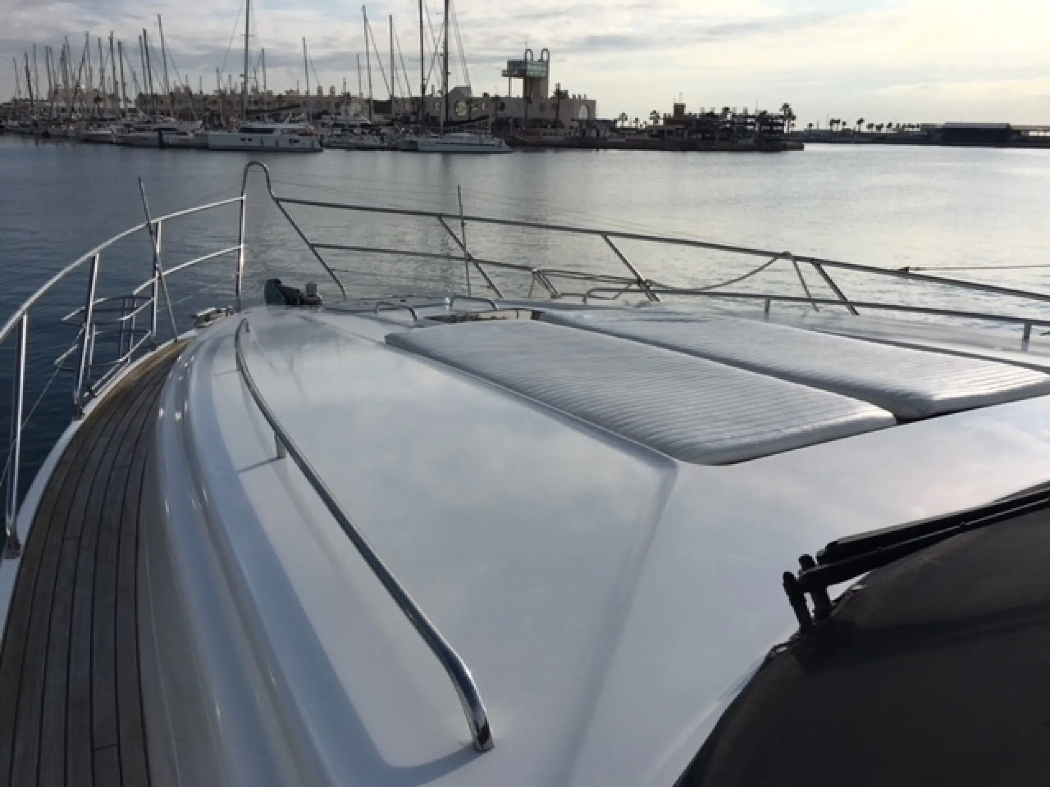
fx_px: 880
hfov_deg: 61.7
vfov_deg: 48.2
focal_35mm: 29
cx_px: 525
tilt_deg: -15.2
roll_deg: -0.8
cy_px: 394
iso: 25
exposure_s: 1/4049
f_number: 2.2
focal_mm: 4.15
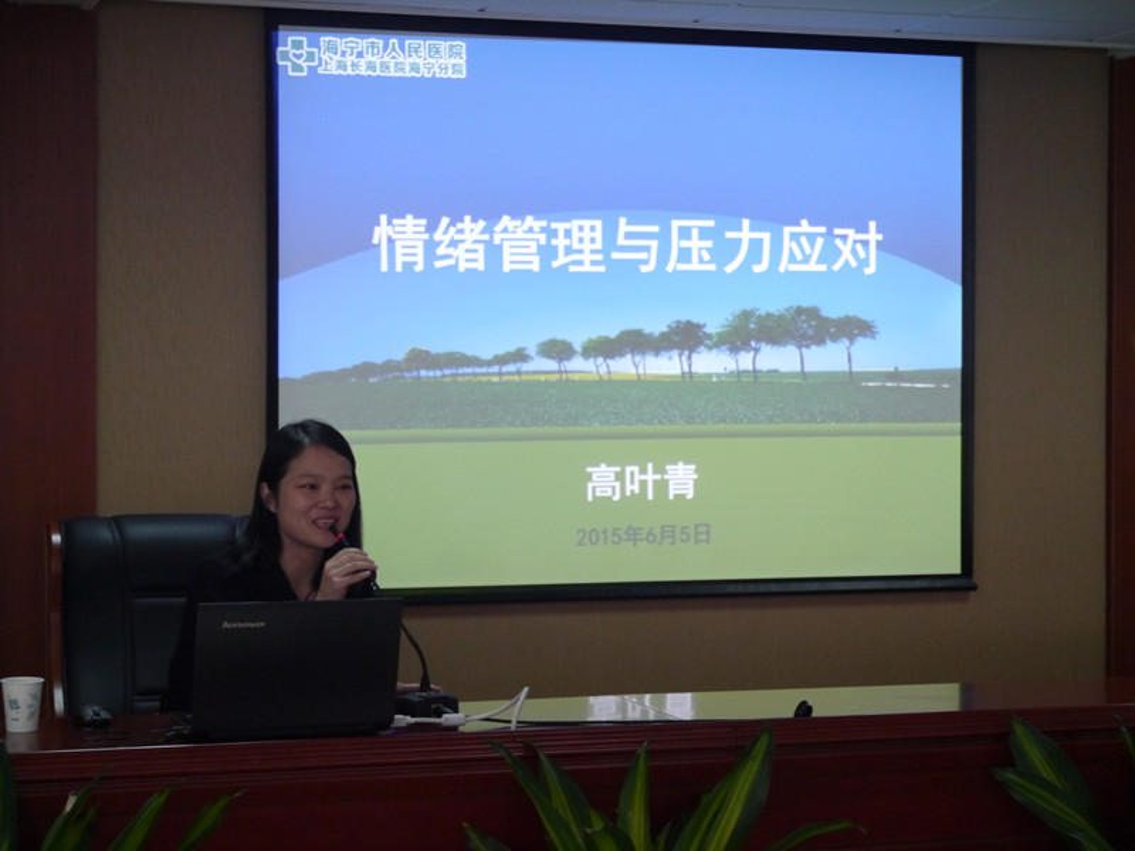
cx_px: 568
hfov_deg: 27.0
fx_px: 2361
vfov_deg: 20.4
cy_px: 426
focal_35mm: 72
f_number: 5.6
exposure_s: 1/80
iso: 1600
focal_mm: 36
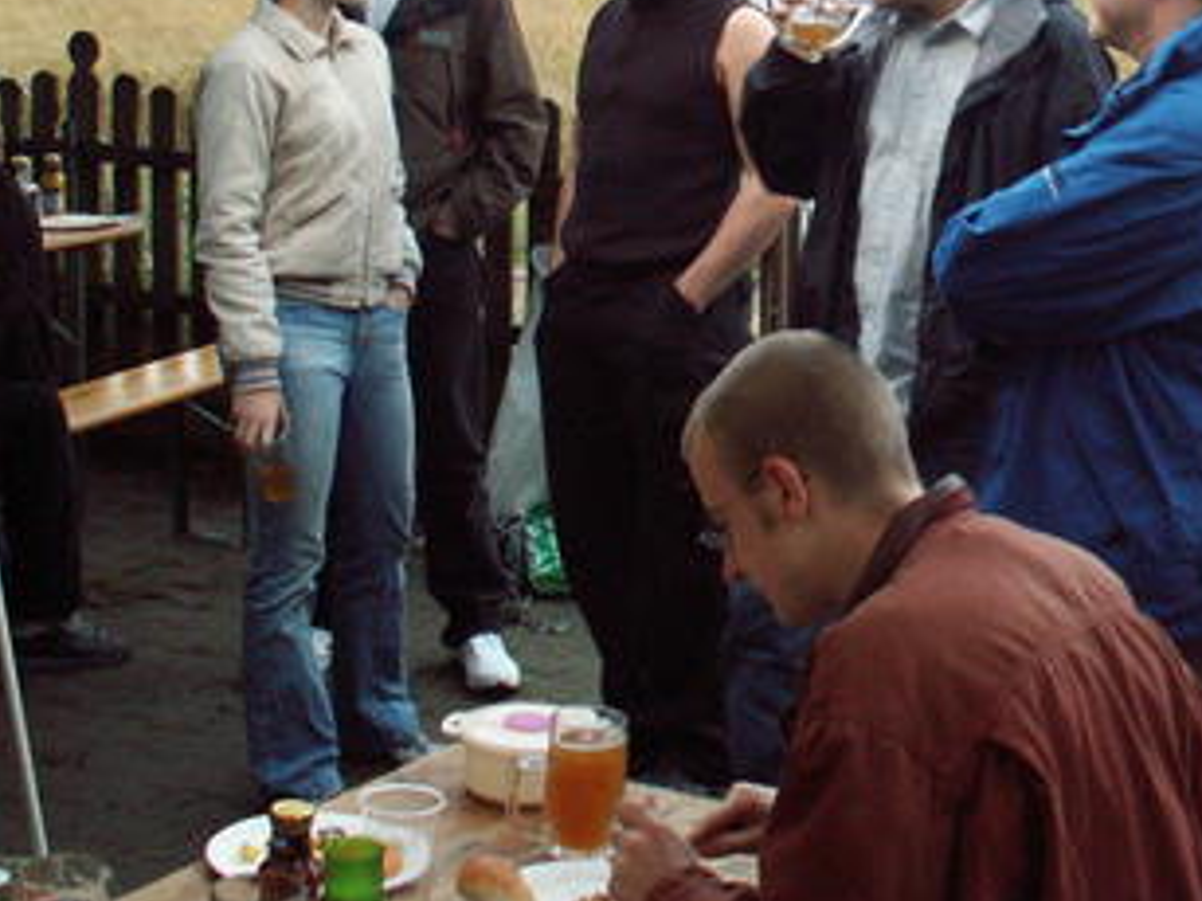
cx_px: 998
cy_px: 188
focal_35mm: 73
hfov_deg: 26.1
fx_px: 2534
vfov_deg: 19.9
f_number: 2.8
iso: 100
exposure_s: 1/40
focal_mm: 5.86
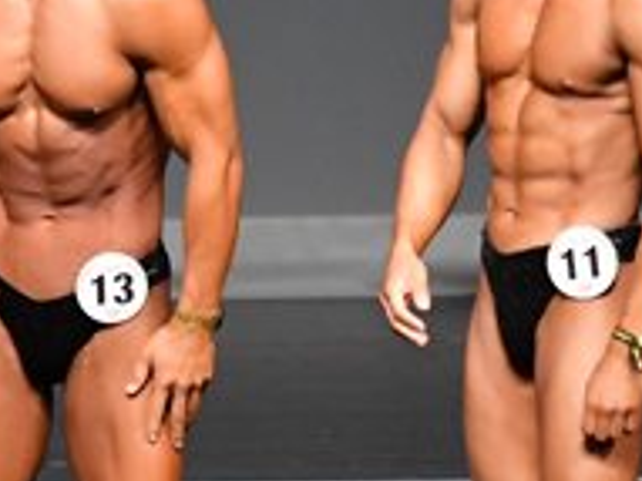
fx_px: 18405
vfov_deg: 1.5
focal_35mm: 993
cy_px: 407
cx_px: 213
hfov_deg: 2.0
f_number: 5.6
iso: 4000
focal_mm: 170
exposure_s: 1/400
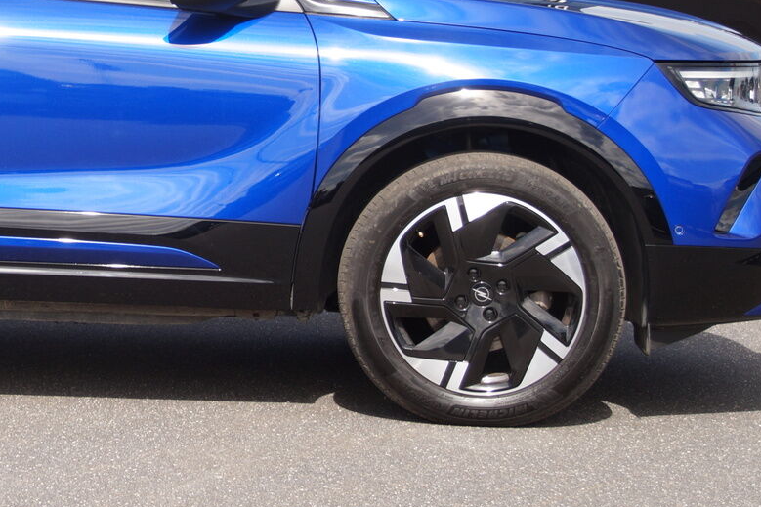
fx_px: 4295
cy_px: 97
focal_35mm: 203
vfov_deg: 6.7
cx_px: 16
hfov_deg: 10.1
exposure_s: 1/200
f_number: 7.1
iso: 100
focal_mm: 55
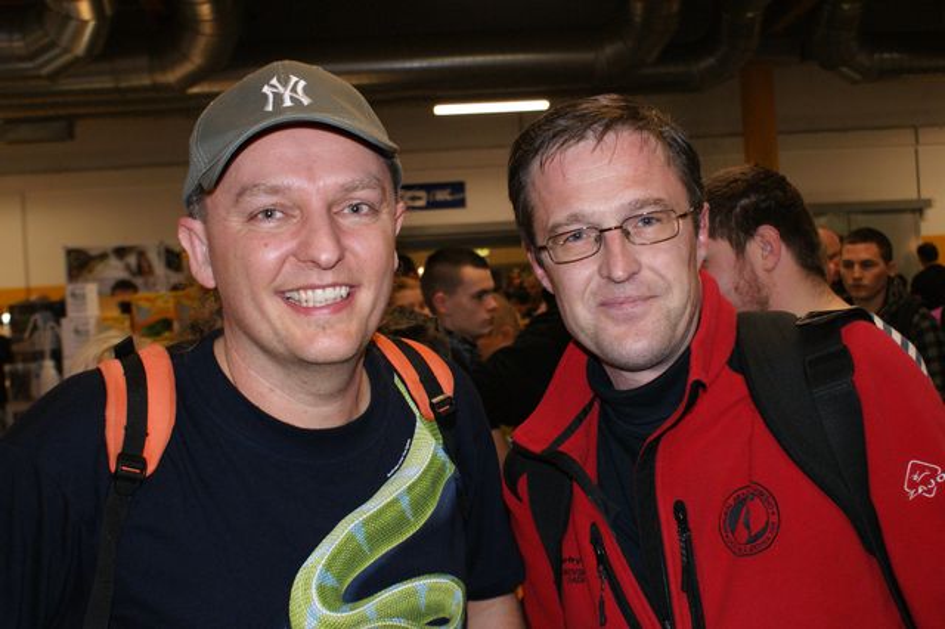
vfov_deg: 31.9
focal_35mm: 42
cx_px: 472
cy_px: 314
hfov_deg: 46.4
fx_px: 1102
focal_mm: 28
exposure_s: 1/60
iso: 400
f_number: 5.6
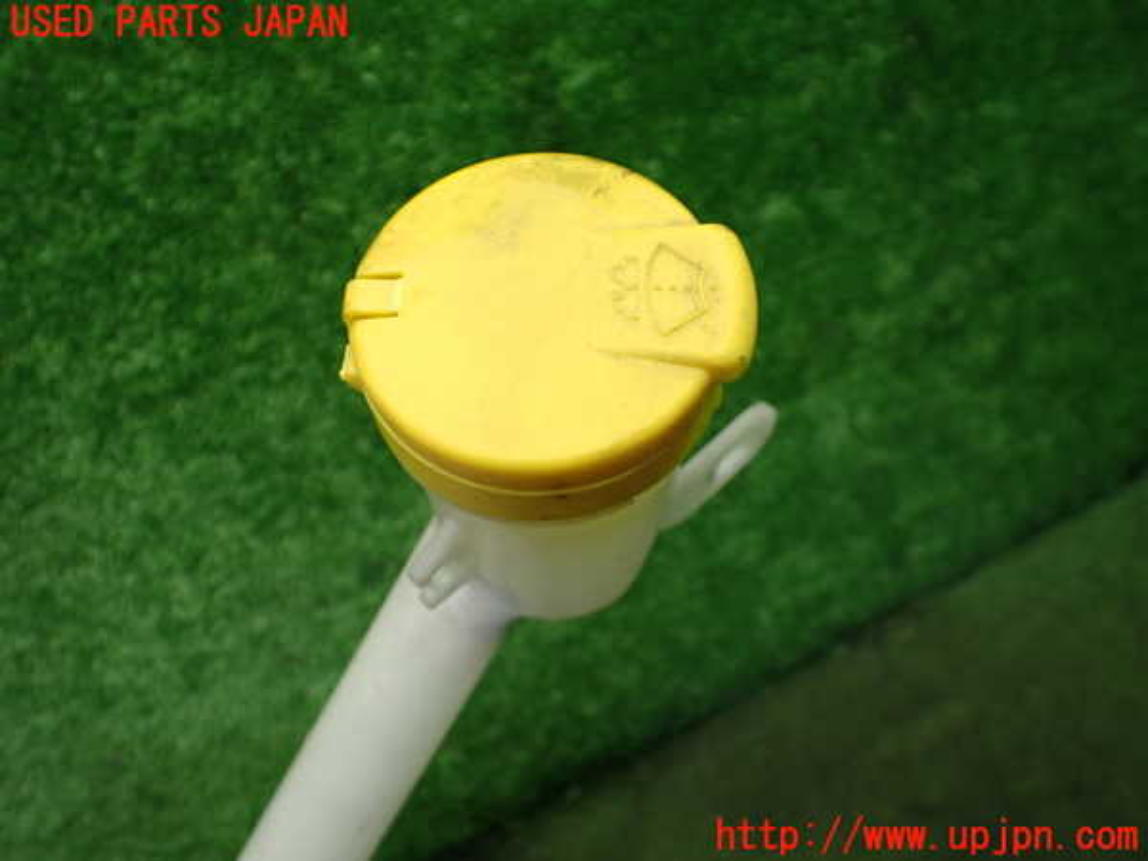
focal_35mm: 30
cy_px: 430
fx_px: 995
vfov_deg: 46.8
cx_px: 574
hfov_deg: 60.0
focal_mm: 5.4
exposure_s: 1/125
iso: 320
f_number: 2.3
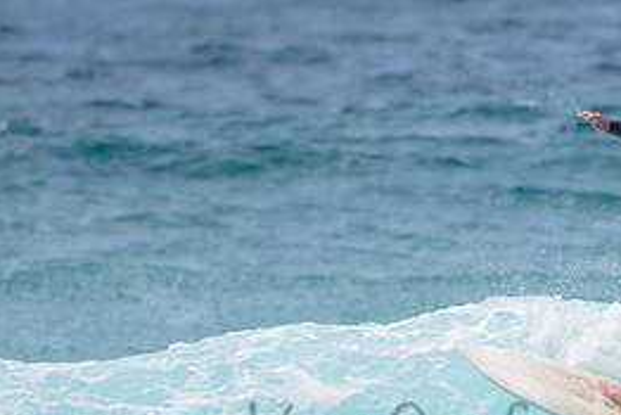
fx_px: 18709
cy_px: 502
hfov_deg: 1.9
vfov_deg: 1.3
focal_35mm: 1084
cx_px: 523
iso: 125
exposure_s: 1/2000
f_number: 5.6
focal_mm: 400
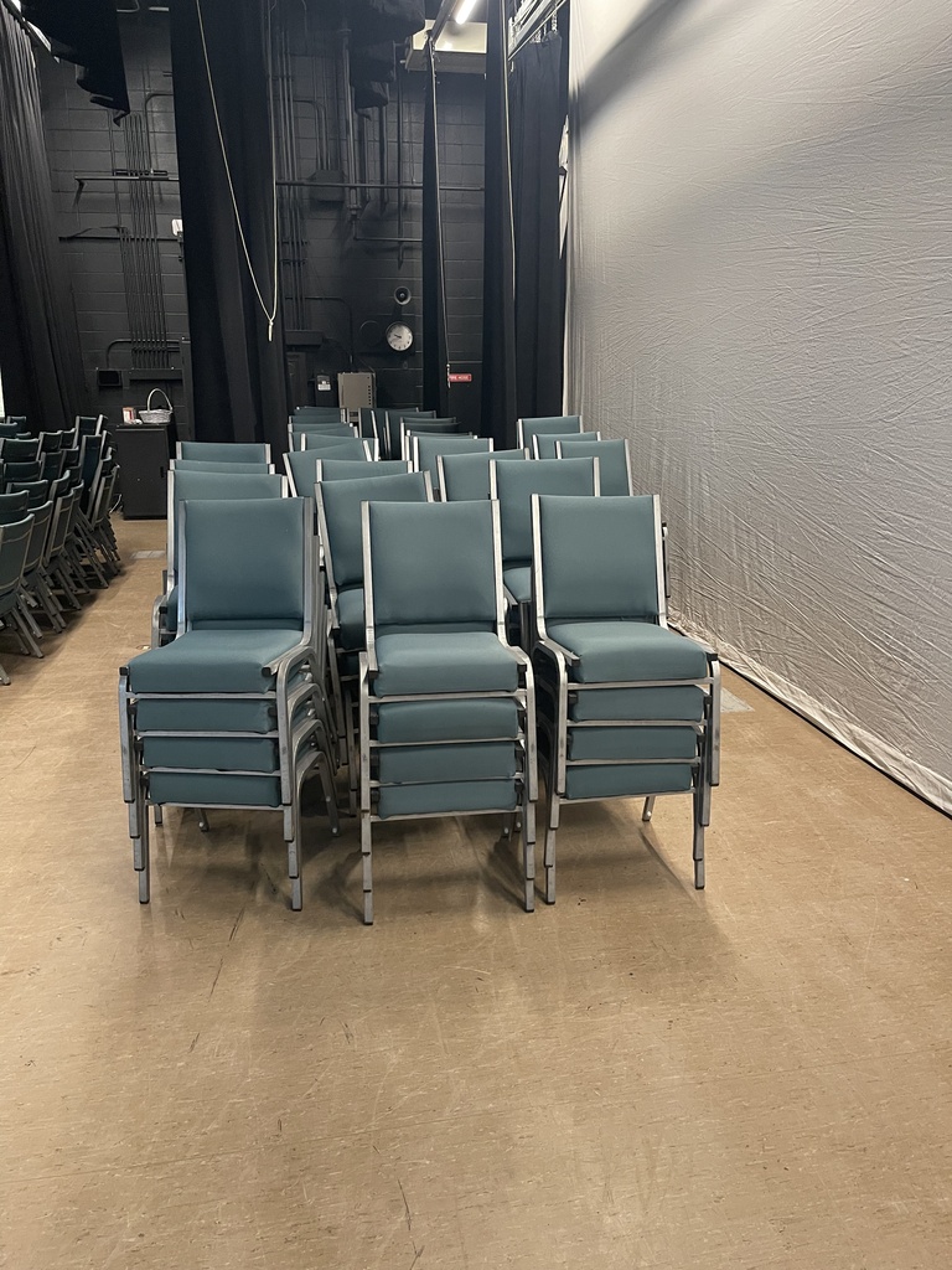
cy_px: 635
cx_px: 476
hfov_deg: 54.9
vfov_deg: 69.4
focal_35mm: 25
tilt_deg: -16.2
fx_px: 917
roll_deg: +1.9
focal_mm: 5.1
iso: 400
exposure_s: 1/40
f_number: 1.6
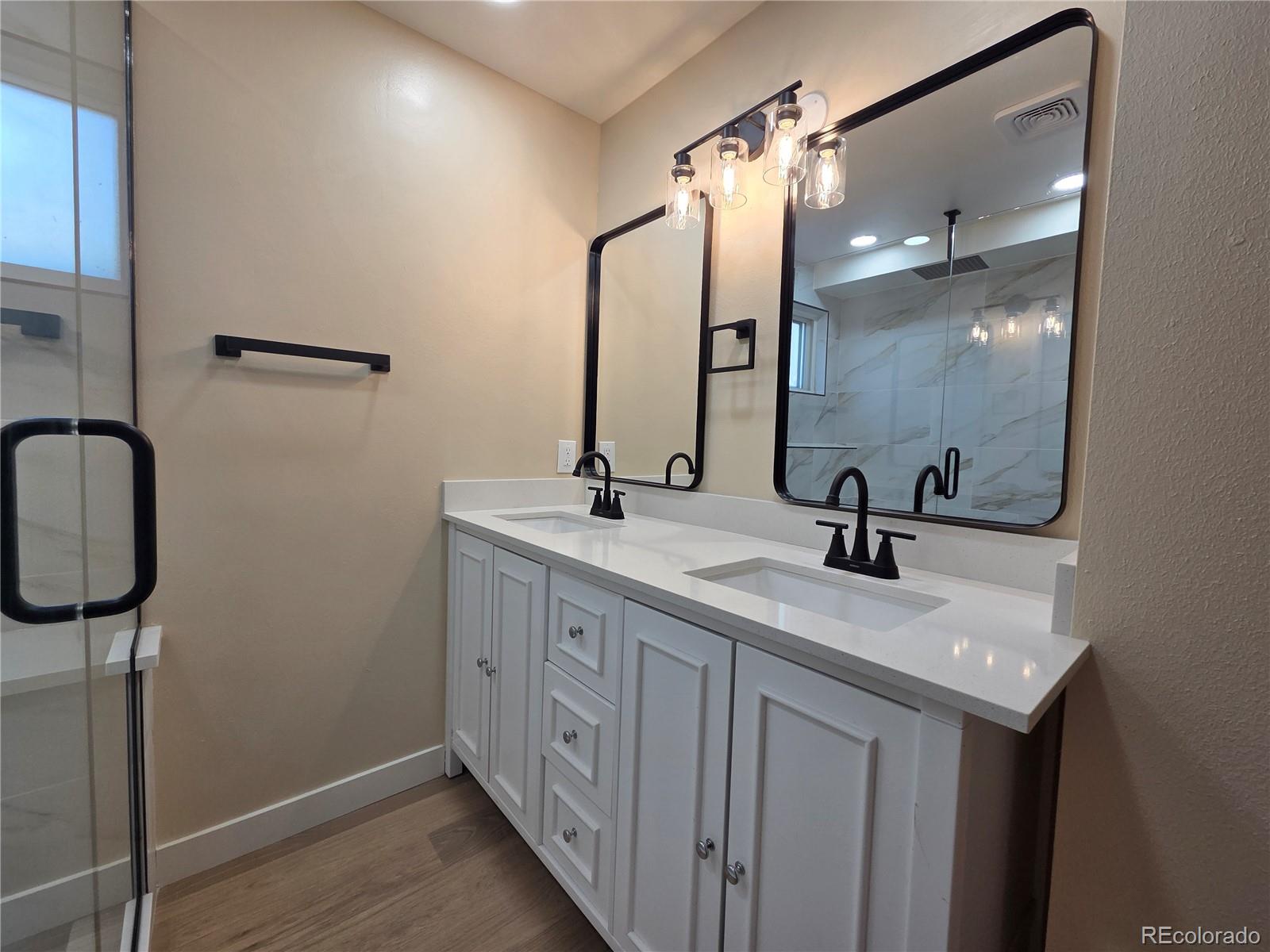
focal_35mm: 13
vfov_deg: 89.9
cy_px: 476
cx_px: 635
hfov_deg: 106.2
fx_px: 477
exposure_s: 1/120
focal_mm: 2.2
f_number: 2.2
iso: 64
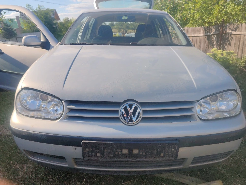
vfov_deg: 51.4
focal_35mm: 27
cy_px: 92
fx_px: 192
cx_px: 123
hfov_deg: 65.3
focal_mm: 6.12
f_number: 1.9
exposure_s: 1/667
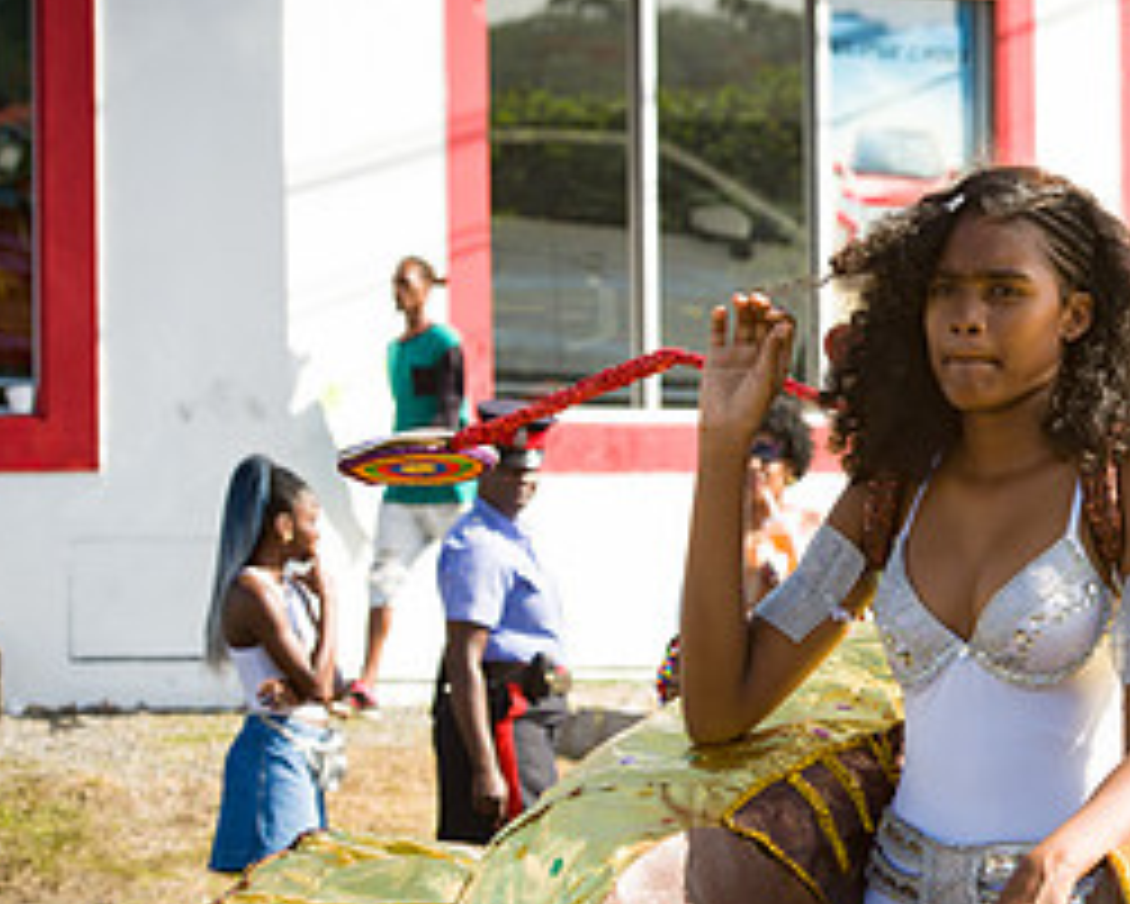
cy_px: 544
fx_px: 6892
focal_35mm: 206
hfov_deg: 9.3
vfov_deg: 7.5
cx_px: 1022
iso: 100
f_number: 7.1
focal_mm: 95
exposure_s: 1/200
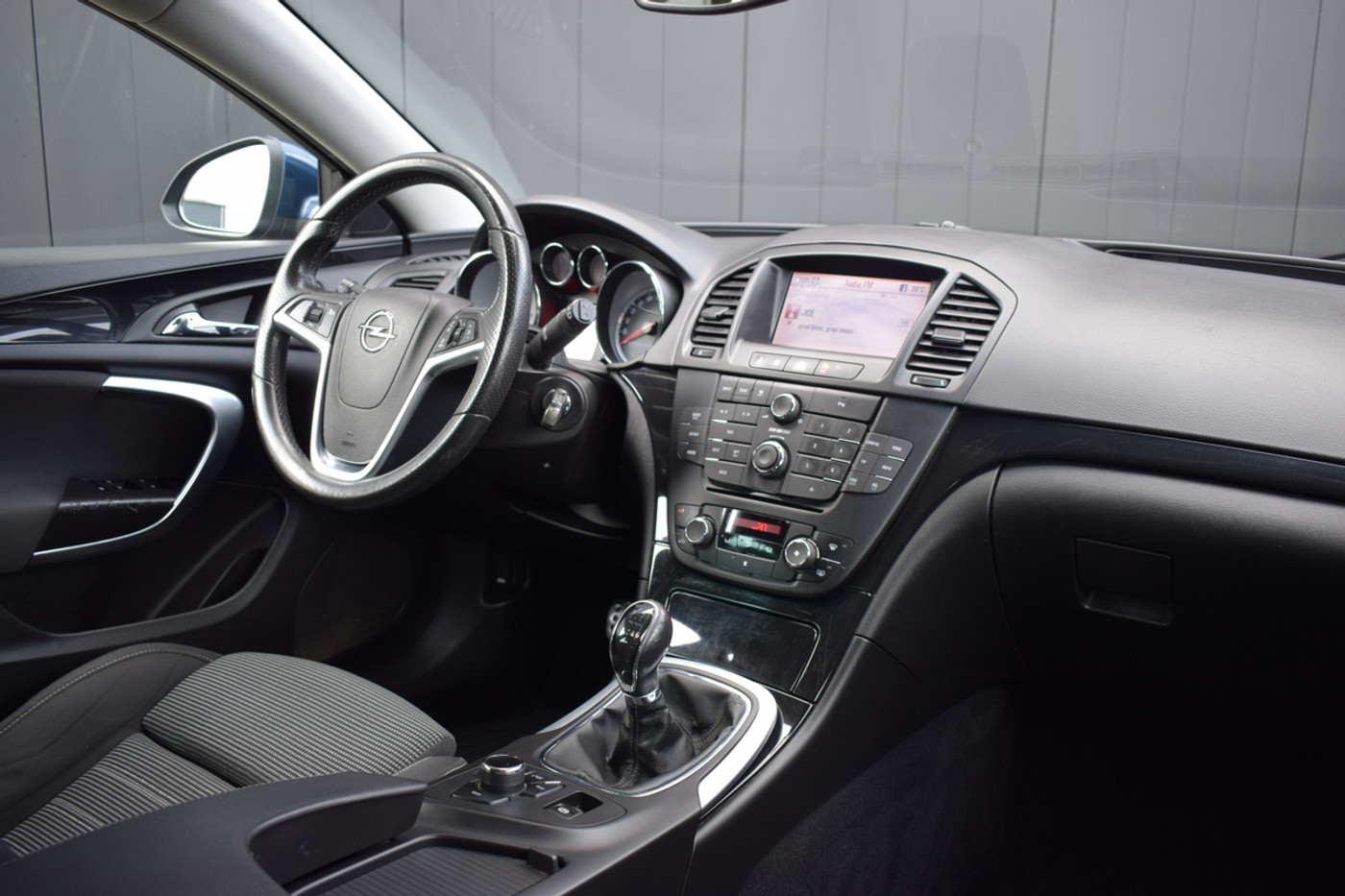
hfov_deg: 59.5
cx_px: 672
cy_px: 448
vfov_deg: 41.7
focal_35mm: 32
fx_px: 1177
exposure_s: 1/80
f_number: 4
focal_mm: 21
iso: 400
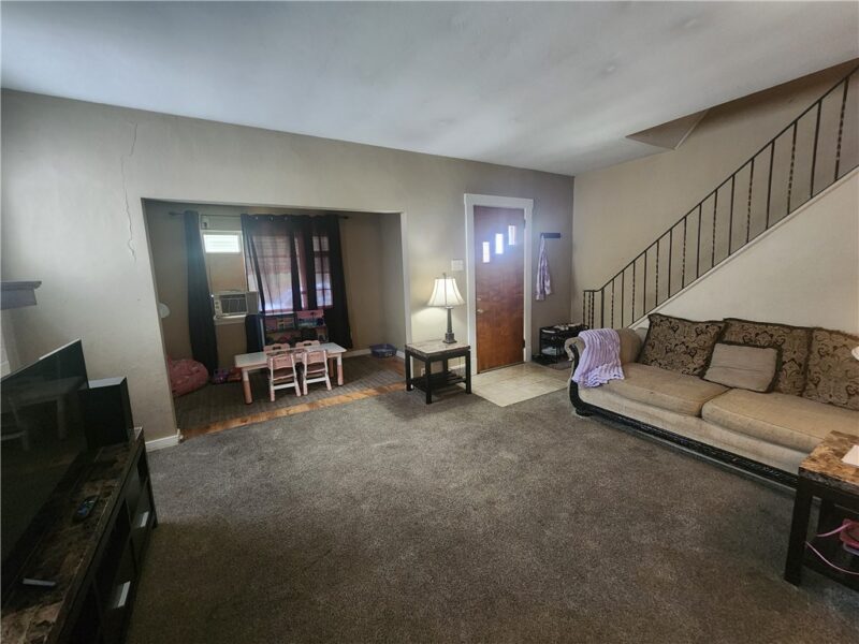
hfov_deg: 106.2
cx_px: 430
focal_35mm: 13
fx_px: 323
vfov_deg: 89.9
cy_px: 322
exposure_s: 1/30
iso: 500
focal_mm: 2.2
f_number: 2.2
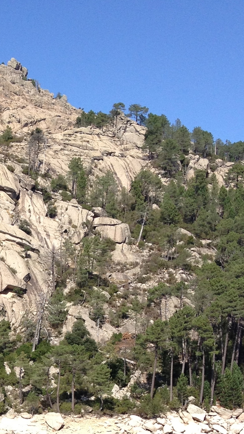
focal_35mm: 89
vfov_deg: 23.0
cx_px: -101
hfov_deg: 13.0
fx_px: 1023
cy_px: 427
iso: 64
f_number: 2.4
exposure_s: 1/1284
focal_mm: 4.28
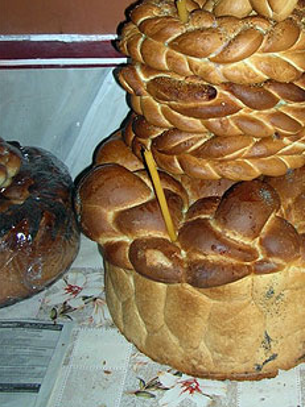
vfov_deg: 32.4
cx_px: 256
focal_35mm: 59
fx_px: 695
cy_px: 131
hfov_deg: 24.3
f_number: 2.8
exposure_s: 1/60.1
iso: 50
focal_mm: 5.8
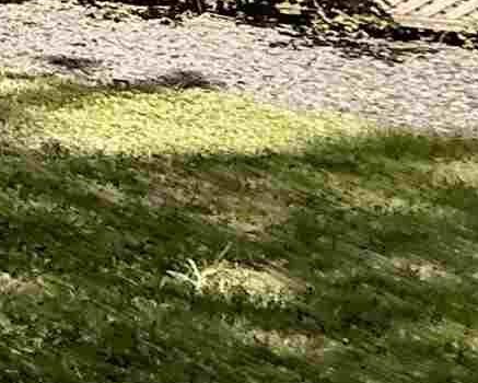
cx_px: -1181
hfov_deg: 9.7
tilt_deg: +3.4
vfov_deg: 14.2
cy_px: -301
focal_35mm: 96
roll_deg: -1.9
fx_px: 1359
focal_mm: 2.22
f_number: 2.2
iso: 50
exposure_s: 1/686
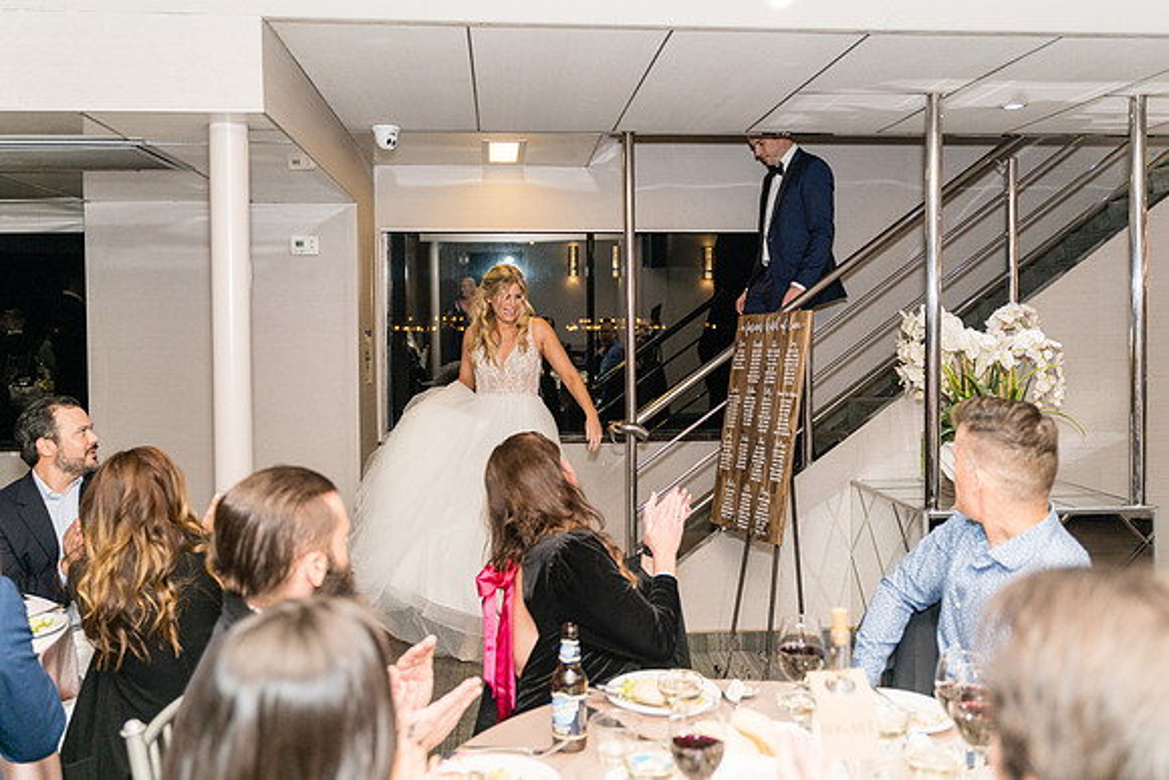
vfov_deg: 41.7
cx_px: 585
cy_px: 350
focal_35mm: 31
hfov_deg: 59.5
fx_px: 1022
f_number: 2.8
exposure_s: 1/250
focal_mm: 28
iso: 1000
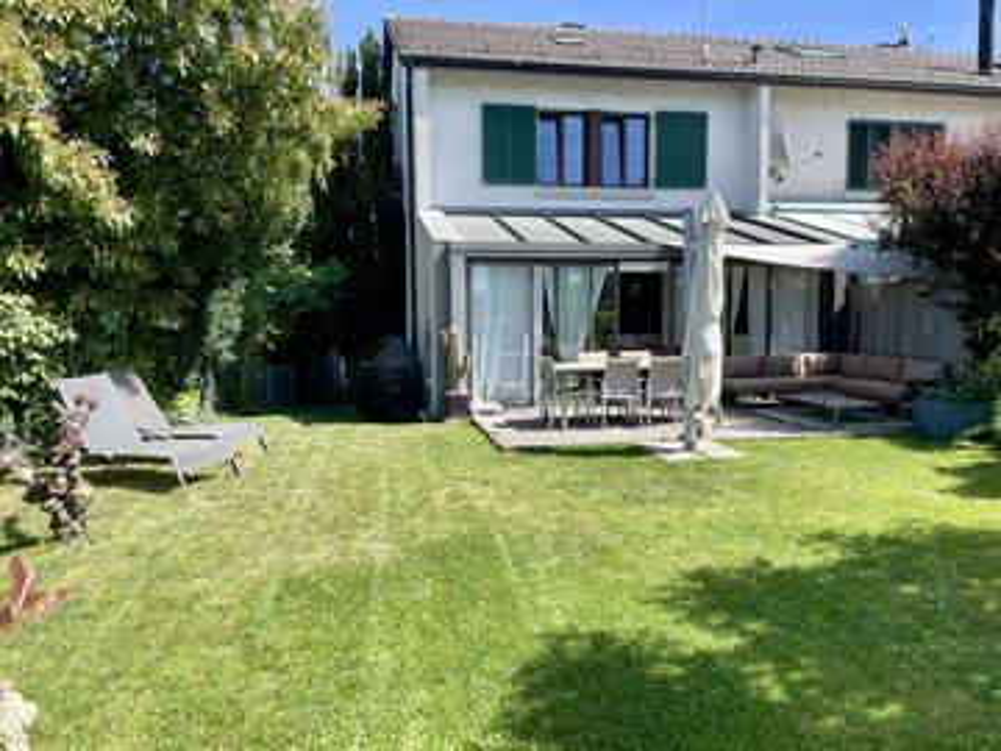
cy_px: 376
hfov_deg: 67.3
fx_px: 752
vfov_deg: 53.1
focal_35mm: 26
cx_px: 500
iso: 32
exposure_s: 1/1335
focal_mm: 4.2
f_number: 1.6
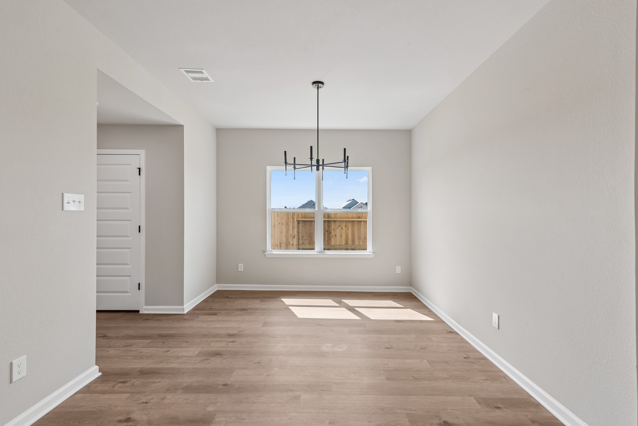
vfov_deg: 73.8
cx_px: 319
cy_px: 213
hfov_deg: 96.7
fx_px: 284
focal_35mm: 16
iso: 100
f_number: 9
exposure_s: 1/25
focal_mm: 16
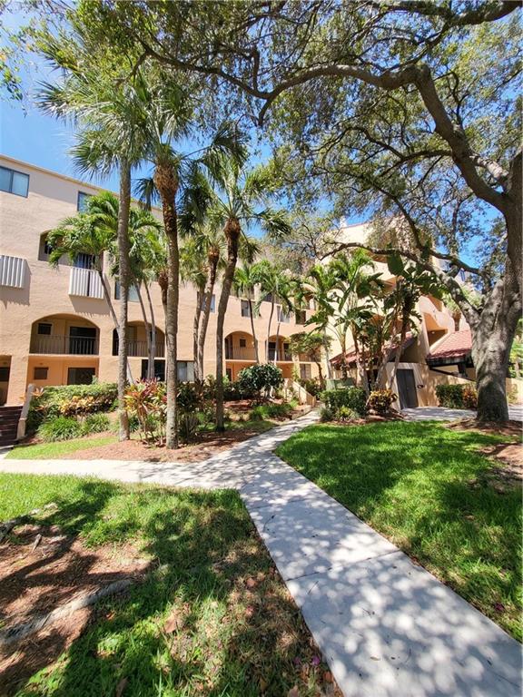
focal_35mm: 13
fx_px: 262
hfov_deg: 89.9
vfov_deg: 106.2
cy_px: 348
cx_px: 262
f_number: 2.2
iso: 32
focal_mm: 1.74
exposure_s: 1/371
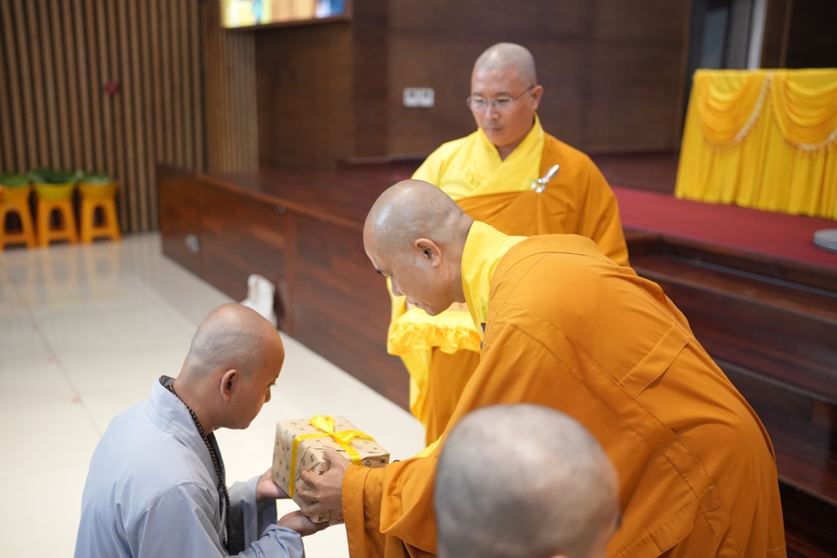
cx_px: 418
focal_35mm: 35
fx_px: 814
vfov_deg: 37.9
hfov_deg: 54.4
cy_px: 279
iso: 1600
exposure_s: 1/250
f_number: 2
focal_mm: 35
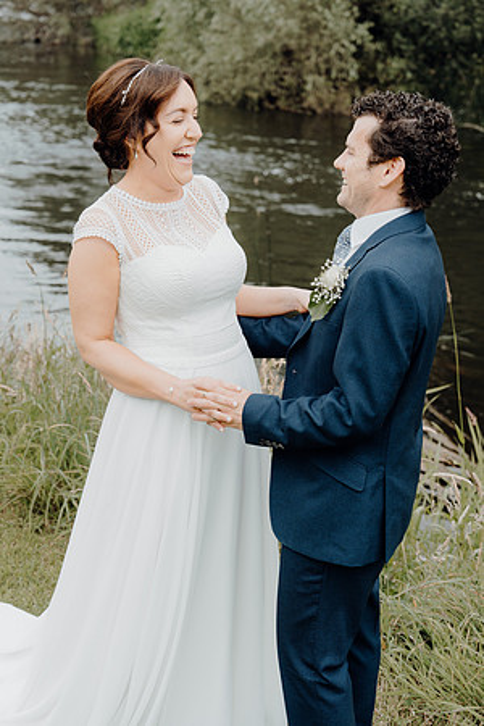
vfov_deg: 34.5
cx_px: 242
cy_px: 363
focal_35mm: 58
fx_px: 1170
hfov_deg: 23.4
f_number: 5
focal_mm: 58
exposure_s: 1/200
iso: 125
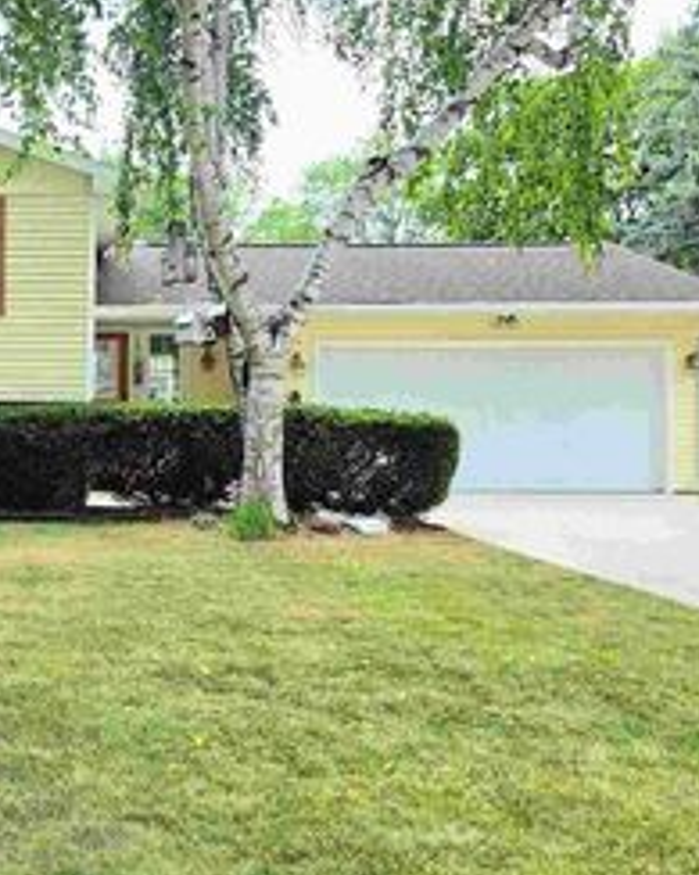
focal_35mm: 46
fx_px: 1190
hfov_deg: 30.0
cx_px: -32
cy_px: 432
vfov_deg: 40.3
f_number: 1.4
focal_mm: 6.5
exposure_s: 1/5000
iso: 64
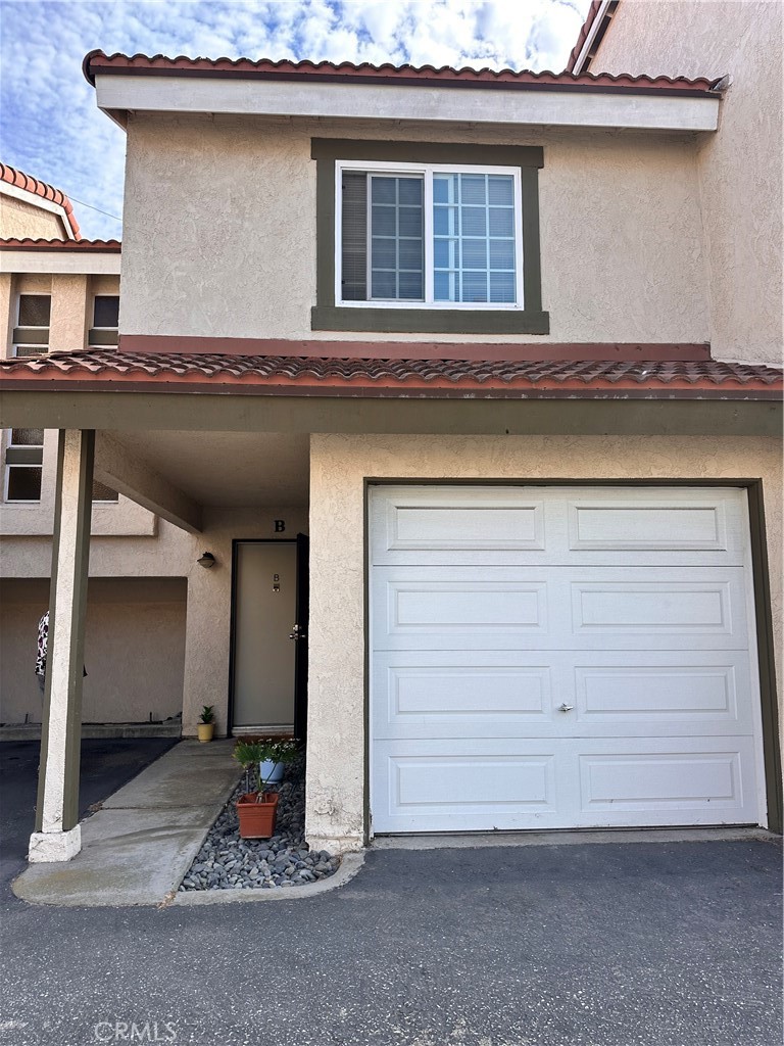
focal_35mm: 24
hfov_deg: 56.8
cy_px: 523
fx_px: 725
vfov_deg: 71.6
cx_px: 392
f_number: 1.78
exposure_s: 1/1198
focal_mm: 6.86
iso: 80
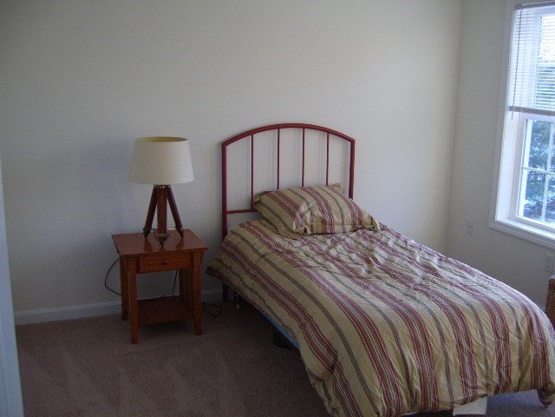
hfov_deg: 49.0
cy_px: 208
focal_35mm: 38
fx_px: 609
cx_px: 278
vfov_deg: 37.7
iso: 85
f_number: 2.8
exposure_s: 1/30
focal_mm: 7.8
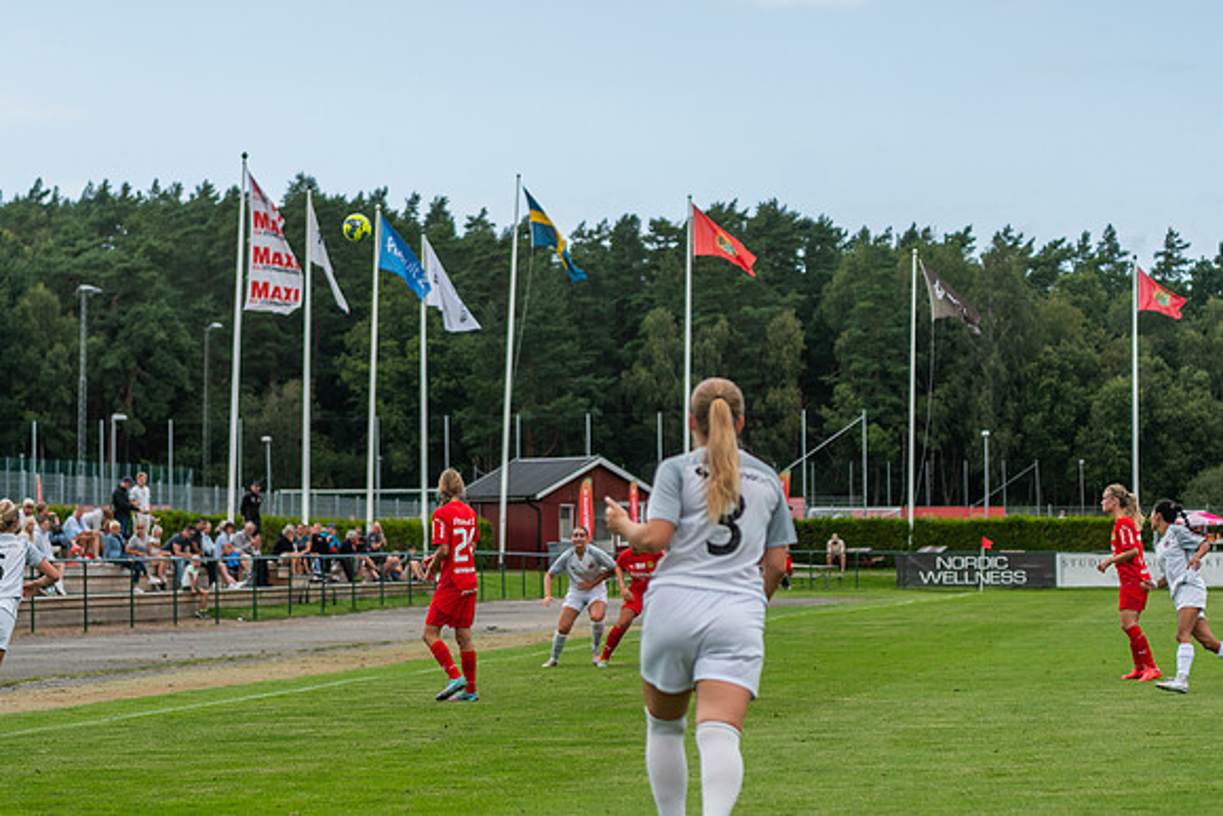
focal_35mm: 109
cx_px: 612
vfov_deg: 12.6
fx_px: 3689
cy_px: 408
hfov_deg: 18.8
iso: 160
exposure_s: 1/1250
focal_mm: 70
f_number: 3.2
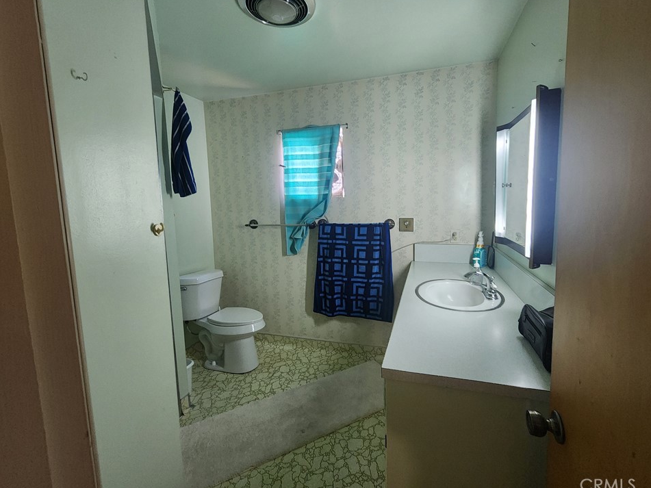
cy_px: 232
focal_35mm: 14
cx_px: 339
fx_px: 263
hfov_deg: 102.0
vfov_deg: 85.6
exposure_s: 1/30
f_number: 2.2
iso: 500
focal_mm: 2.2
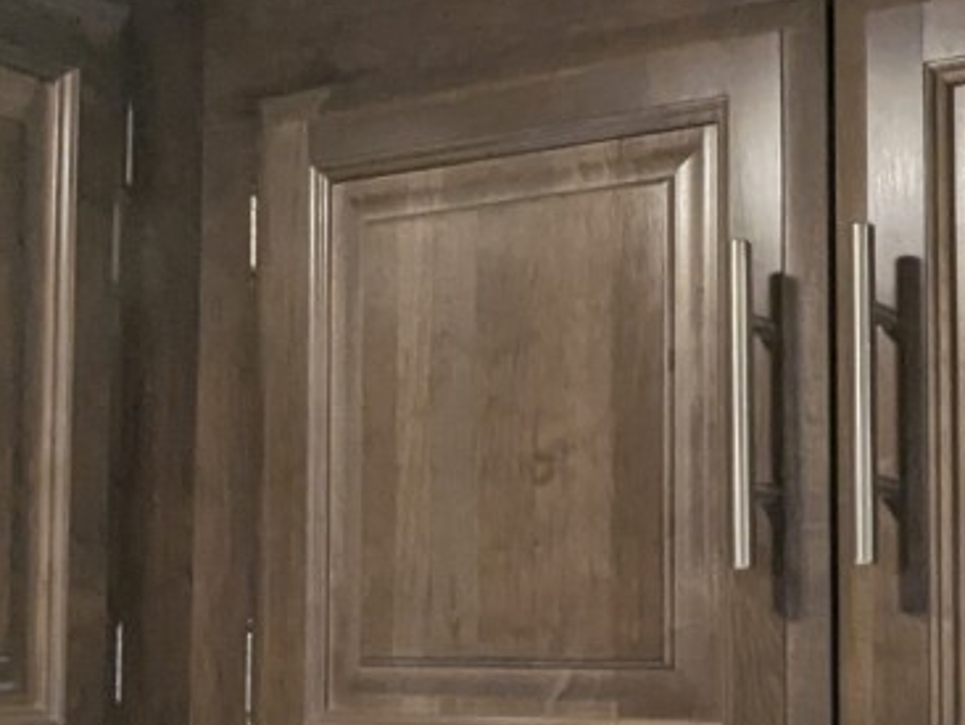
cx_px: 566
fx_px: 1702
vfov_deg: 23.9
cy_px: 525
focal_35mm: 61
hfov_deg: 31.6
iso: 124
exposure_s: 1/60.8
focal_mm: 2.35
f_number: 2.2
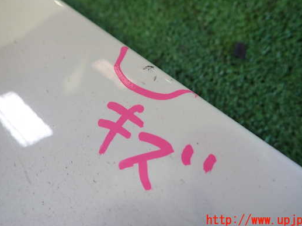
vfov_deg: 48.1
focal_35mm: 29
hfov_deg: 61.6
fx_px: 253
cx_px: 163
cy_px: 97
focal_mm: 4.5
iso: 200
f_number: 2
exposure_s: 1/50
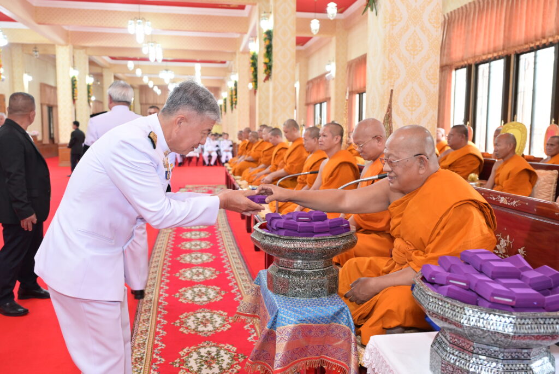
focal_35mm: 31
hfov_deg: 60.3
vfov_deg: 42.4
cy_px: 187
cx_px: 280
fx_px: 482
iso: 1600
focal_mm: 31
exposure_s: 1/50
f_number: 4
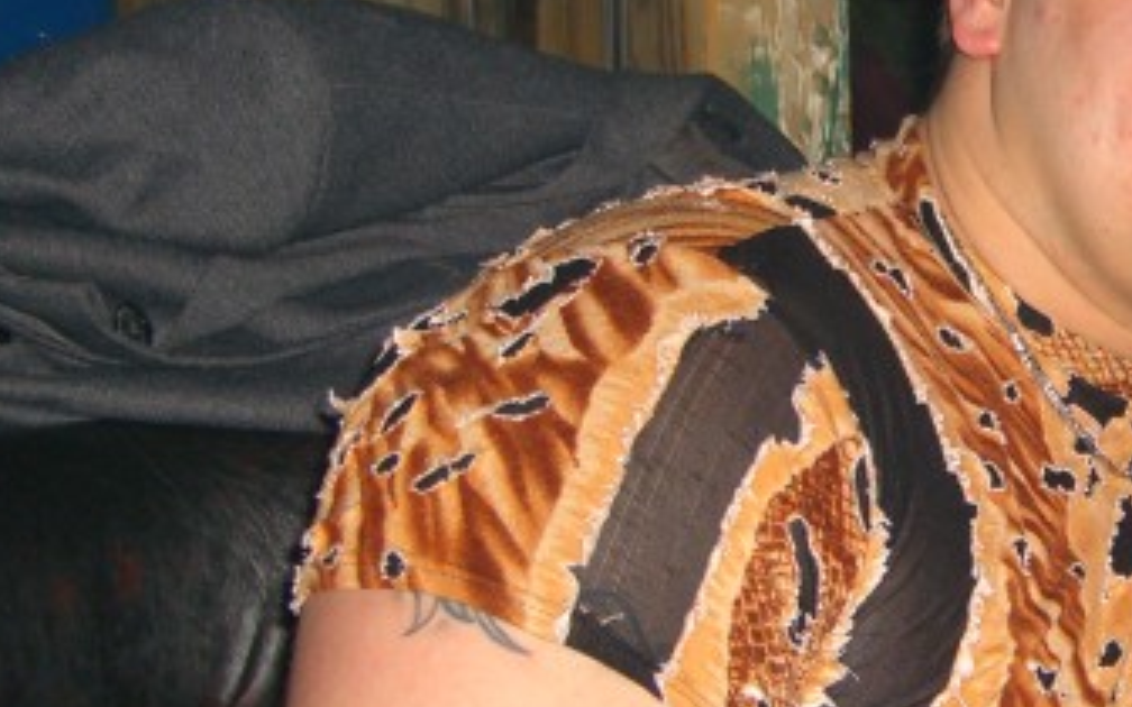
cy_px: 441
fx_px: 3579
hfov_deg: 17.5
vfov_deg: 11.3
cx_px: 1169
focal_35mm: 116
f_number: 3.1
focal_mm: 9.5
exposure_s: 1/60
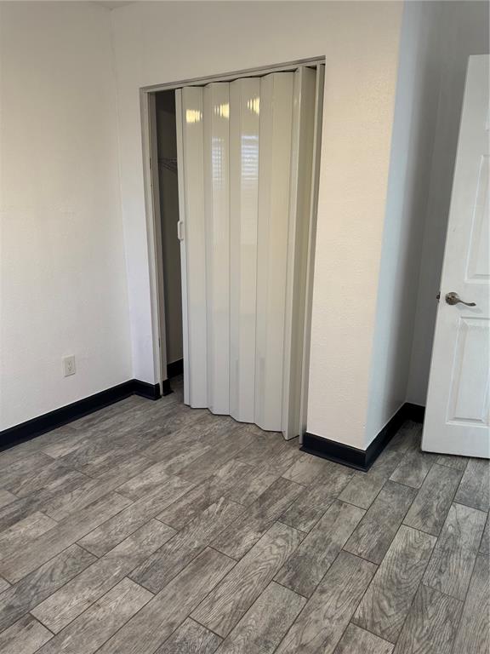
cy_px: 327
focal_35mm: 24
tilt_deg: -14.5
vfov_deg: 71.6
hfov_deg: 56.8
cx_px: 245
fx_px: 453
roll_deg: -0.2
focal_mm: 6.76
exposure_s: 1/60
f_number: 1.78
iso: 160
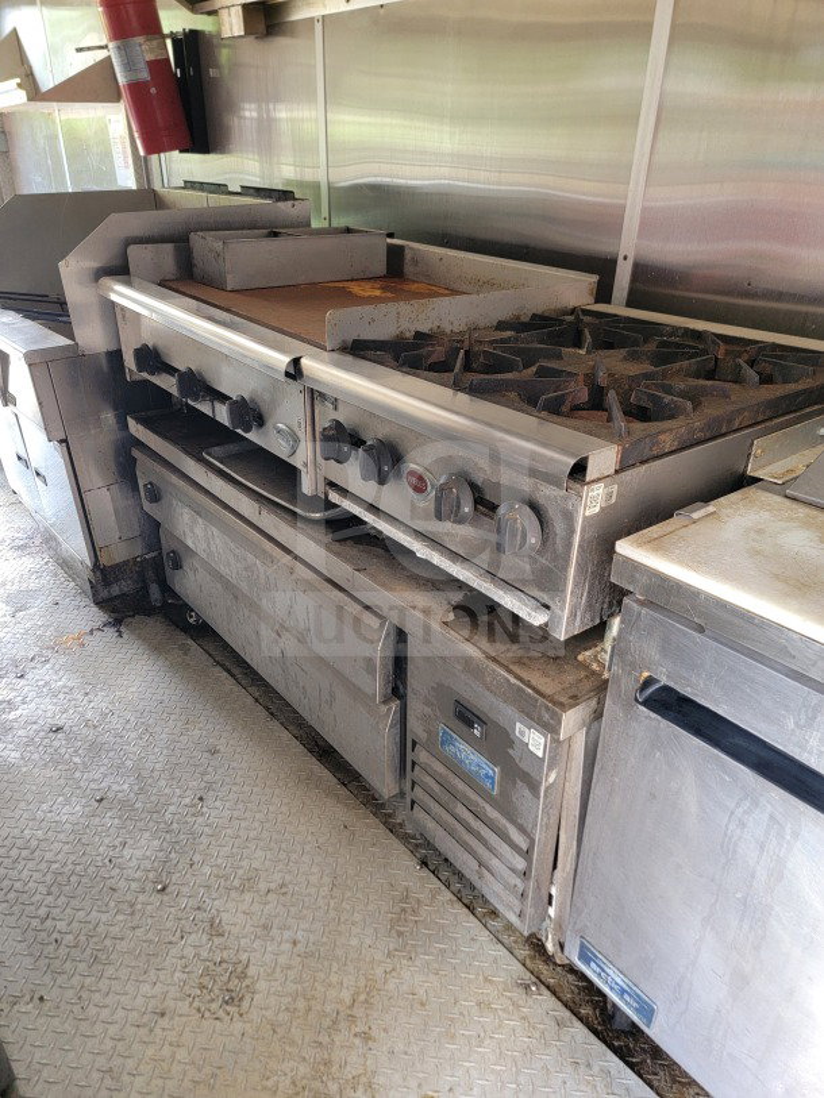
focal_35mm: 24
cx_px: 412
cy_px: 549
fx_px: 762
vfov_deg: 71.6
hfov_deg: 56.8
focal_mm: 6.7
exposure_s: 1/120
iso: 200
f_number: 1.8
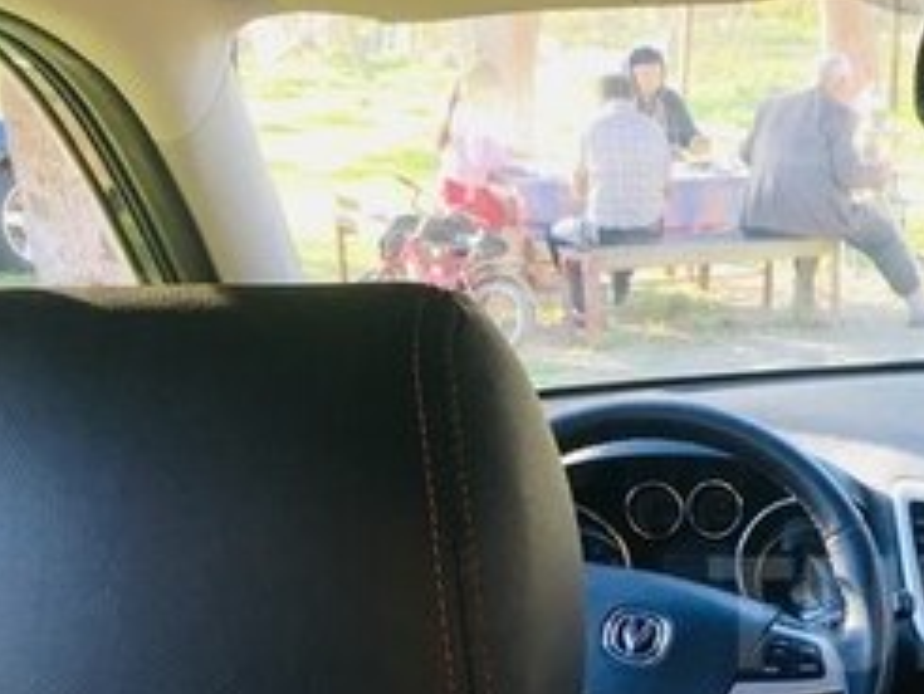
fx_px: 2083
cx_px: 1094
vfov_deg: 18.6
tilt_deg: -19.4
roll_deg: -3.9
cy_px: 613
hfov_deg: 23.0
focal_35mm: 78
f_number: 2.2
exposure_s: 1/33
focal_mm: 4.15
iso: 25
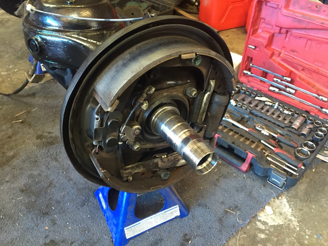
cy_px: 123
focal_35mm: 29
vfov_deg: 48.2
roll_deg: -3.3
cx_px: 164
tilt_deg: -40.5
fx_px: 275
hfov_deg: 61.7
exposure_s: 1/33
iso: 320
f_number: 2.2
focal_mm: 4.15
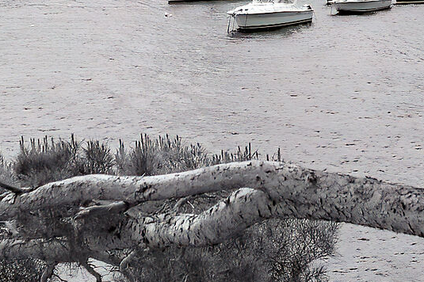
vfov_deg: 6.7
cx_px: 290
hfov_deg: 10.2
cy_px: -170
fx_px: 2378
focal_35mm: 202
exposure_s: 1/500
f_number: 4.5
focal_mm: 45
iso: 80
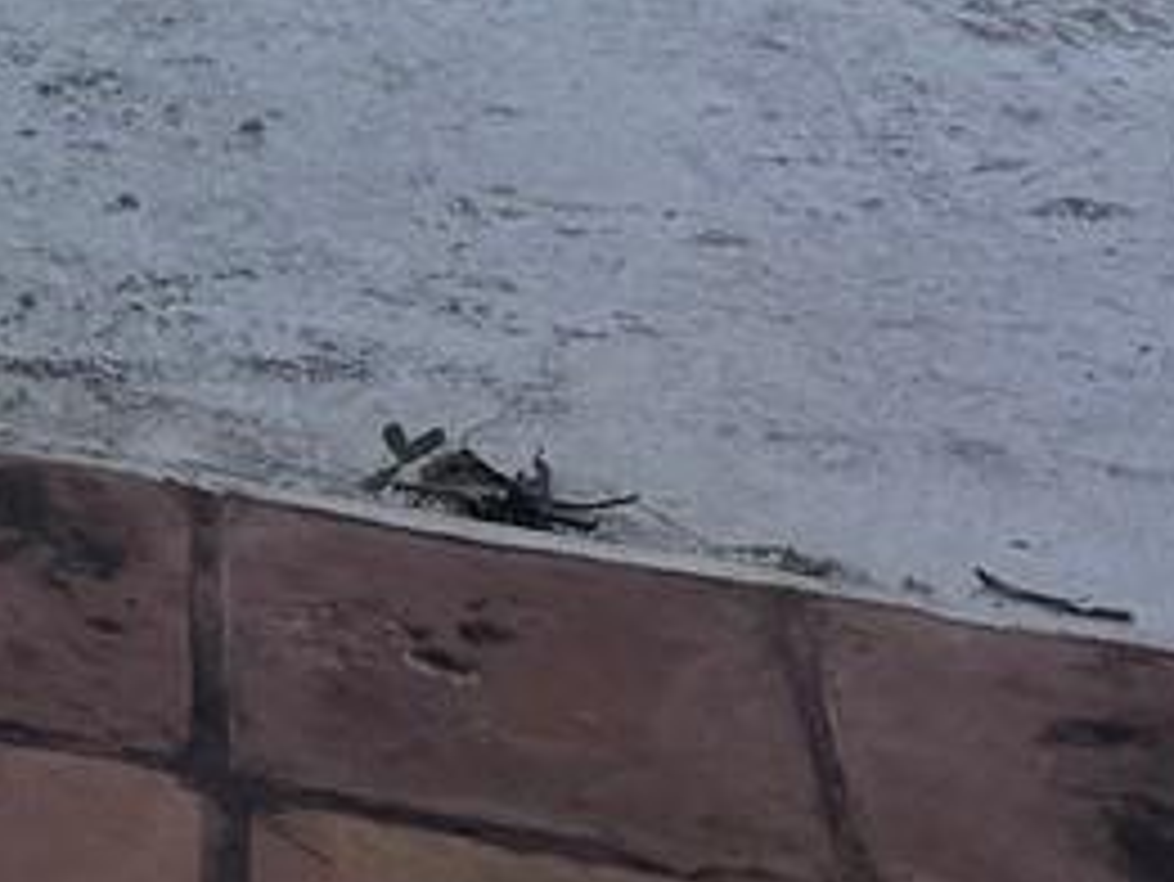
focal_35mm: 147
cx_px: -1822
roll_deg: +0.1
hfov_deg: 10.9
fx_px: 4988
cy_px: -1094
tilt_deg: -13.4
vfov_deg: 9.2
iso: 80
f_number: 1.78
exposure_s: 1/723
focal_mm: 6.76
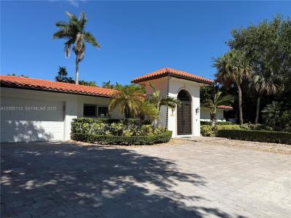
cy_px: 109
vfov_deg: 56.8
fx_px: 202
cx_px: 146
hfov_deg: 71.6
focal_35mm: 24
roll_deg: -0.1
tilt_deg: +3.7
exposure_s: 1/4975
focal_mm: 6.76
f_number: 1.78
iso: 80
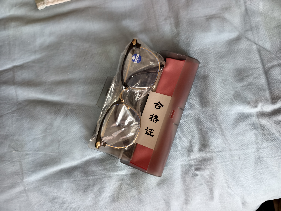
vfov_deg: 58.9
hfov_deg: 73.9
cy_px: 106
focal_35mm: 23
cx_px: 140
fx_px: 187
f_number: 1.57
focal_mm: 5.6
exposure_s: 1/50
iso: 759
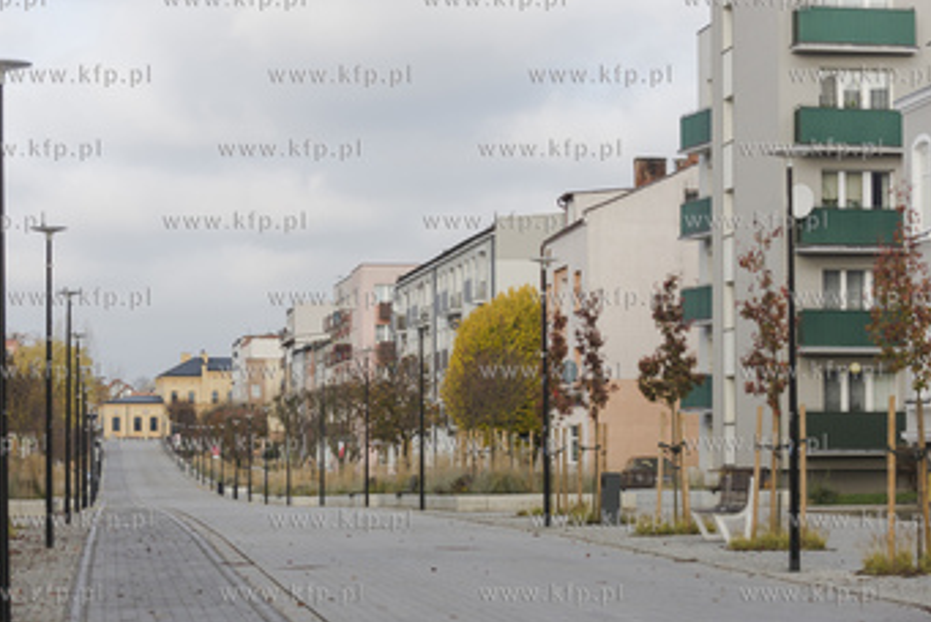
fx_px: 2976
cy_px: 334
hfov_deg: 17.8
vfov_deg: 11.9
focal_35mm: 115
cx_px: 437
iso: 400
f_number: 4.5
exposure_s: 1/1600
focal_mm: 98
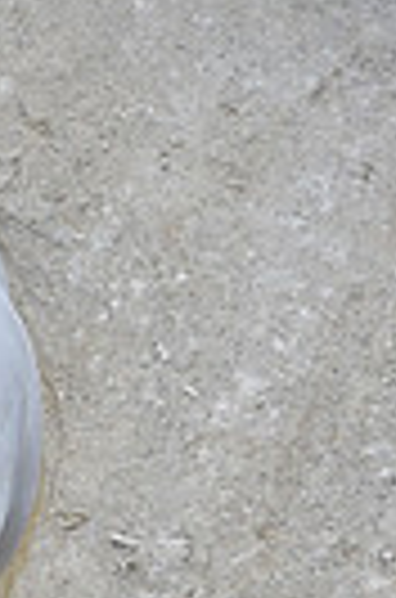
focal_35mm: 306
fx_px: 5075
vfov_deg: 6.5
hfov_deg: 4.4
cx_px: -454
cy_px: 1205
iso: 560
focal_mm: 70
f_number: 4.5
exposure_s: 1/800
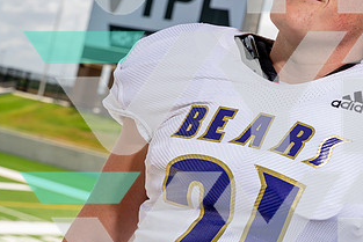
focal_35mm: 87
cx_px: 319
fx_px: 878
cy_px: 93
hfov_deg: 22.8
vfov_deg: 15.7
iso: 100
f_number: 6.3
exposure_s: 1/250
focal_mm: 47
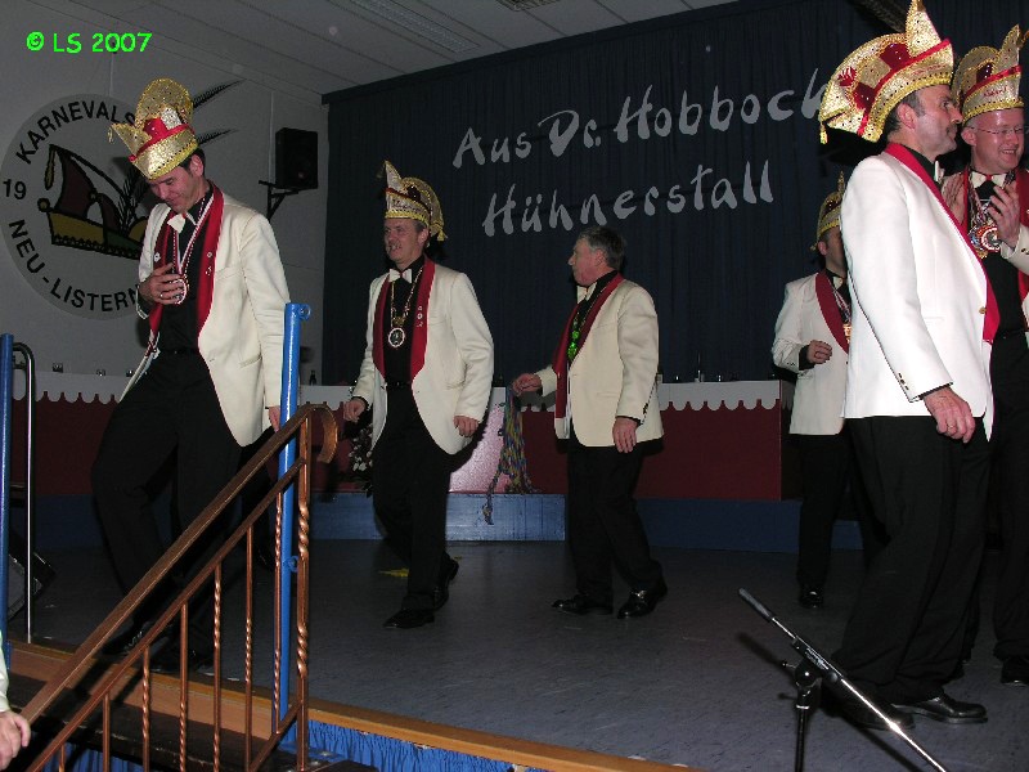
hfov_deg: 52.6
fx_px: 1040
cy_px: 386
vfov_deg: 40.7
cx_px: 514
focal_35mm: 35
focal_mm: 8.9
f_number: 4
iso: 50
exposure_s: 1/60.1
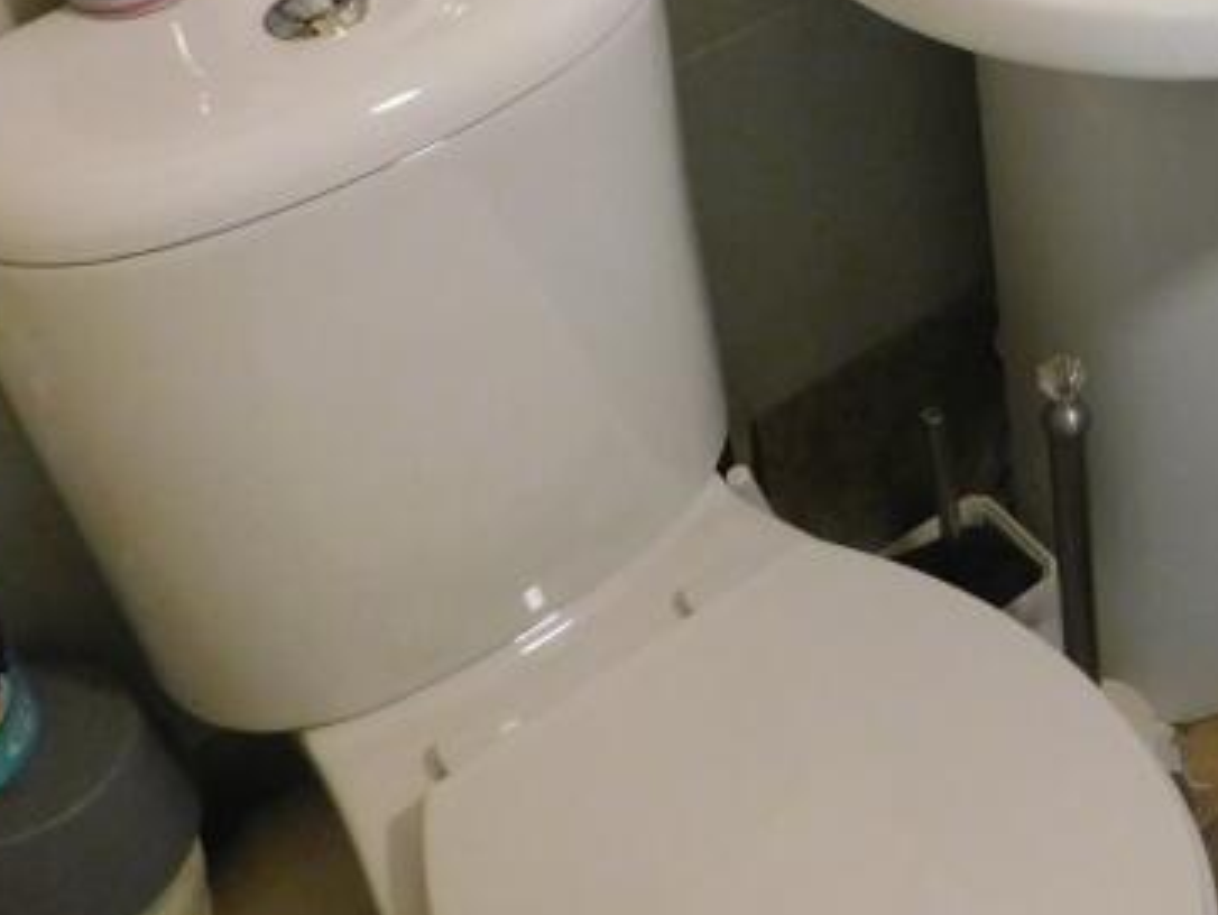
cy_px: -54
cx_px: 1403
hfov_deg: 26.9
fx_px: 2289
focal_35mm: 65
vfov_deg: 21.6
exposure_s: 1/25
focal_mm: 4
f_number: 3
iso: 400
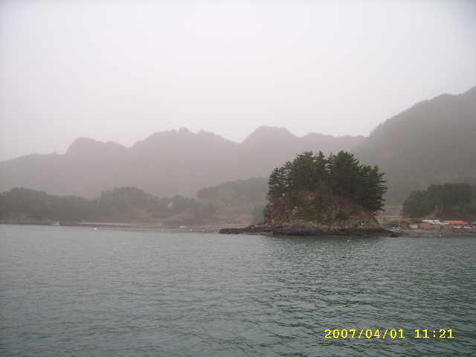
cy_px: 178
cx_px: 238
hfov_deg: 52.6
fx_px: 481
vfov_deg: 40.7
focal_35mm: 35
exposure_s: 1/706
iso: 50
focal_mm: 5.95
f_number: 2.8
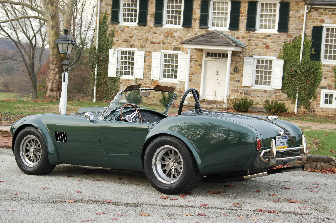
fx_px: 615
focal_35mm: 66
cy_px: 112
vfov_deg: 20.6
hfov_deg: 30.5
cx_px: 168
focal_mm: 44
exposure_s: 1/125
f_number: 5.6
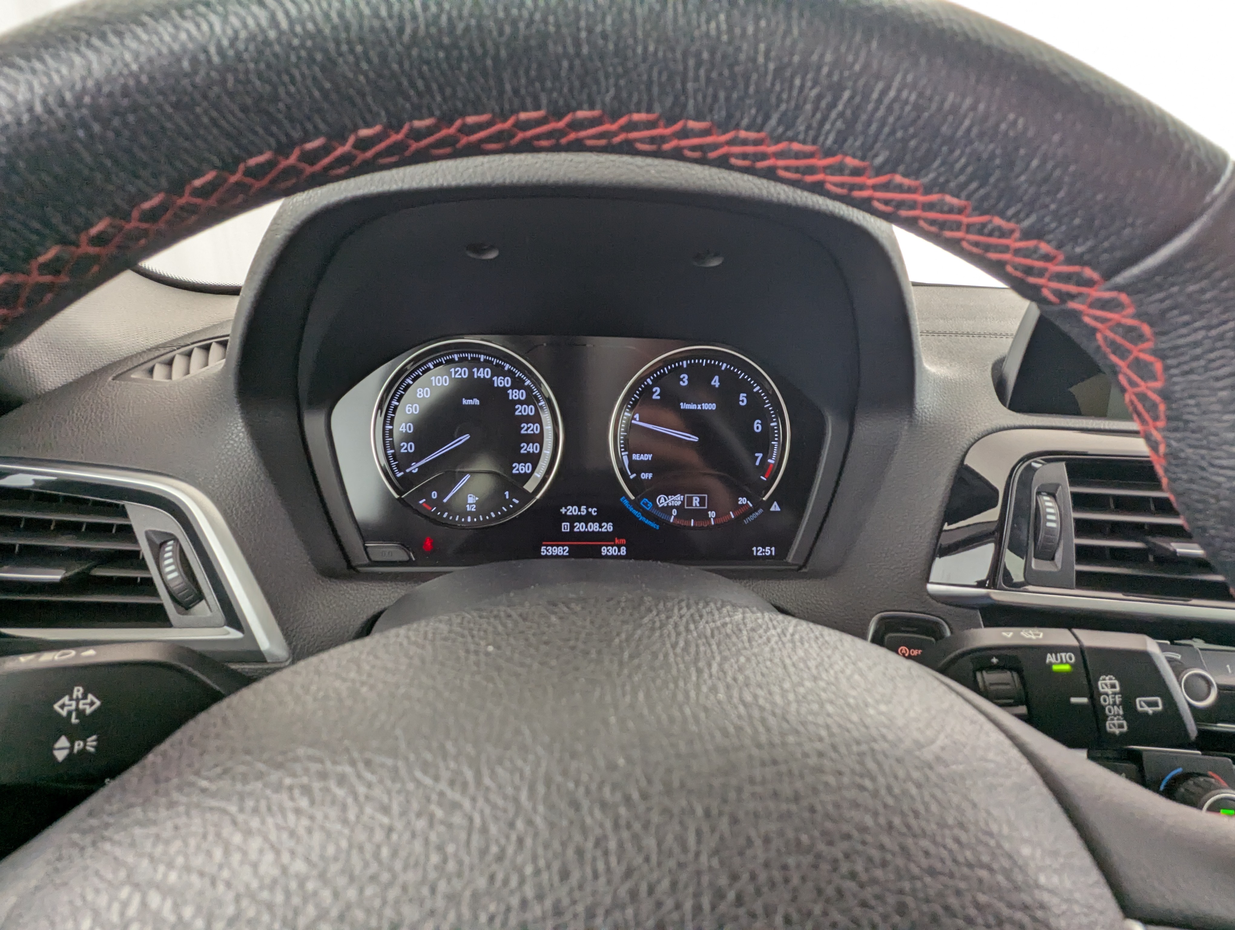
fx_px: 572
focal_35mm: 16
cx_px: 618
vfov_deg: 78.2
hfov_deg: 94.4
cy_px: 465
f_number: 2.2
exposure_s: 1/45.6
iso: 92
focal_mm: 2.35
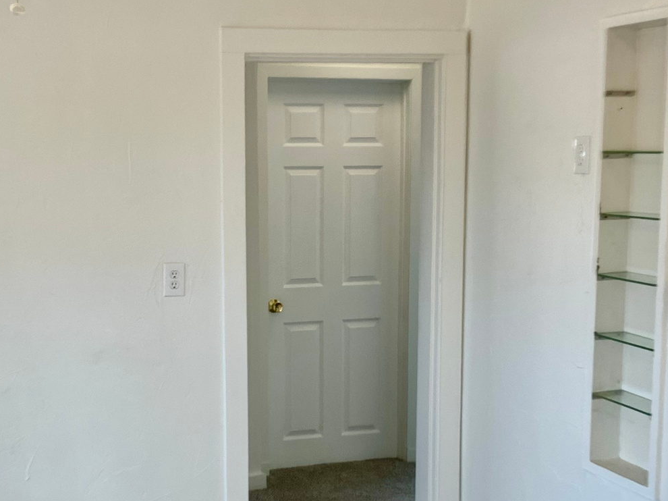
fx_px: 1158
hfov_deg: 32.0
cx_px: 252
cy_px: 294
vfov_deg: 24.4
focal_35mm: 60
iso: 32
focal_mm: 3
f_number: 1.8
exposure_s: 1/120
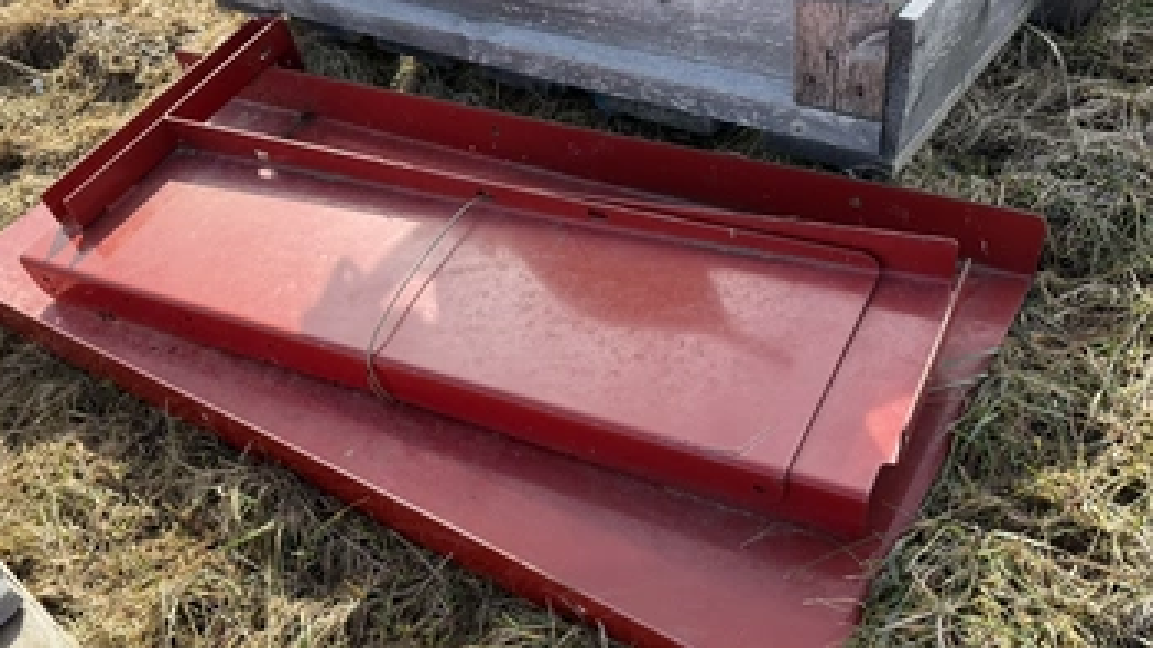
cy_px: 407
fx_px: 917
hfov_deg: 64.1
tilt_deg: -46.8
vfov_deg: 38.6
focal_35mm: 30
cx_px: 512
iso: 80
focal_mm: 6.76
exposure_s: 1/1271
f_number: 1.78
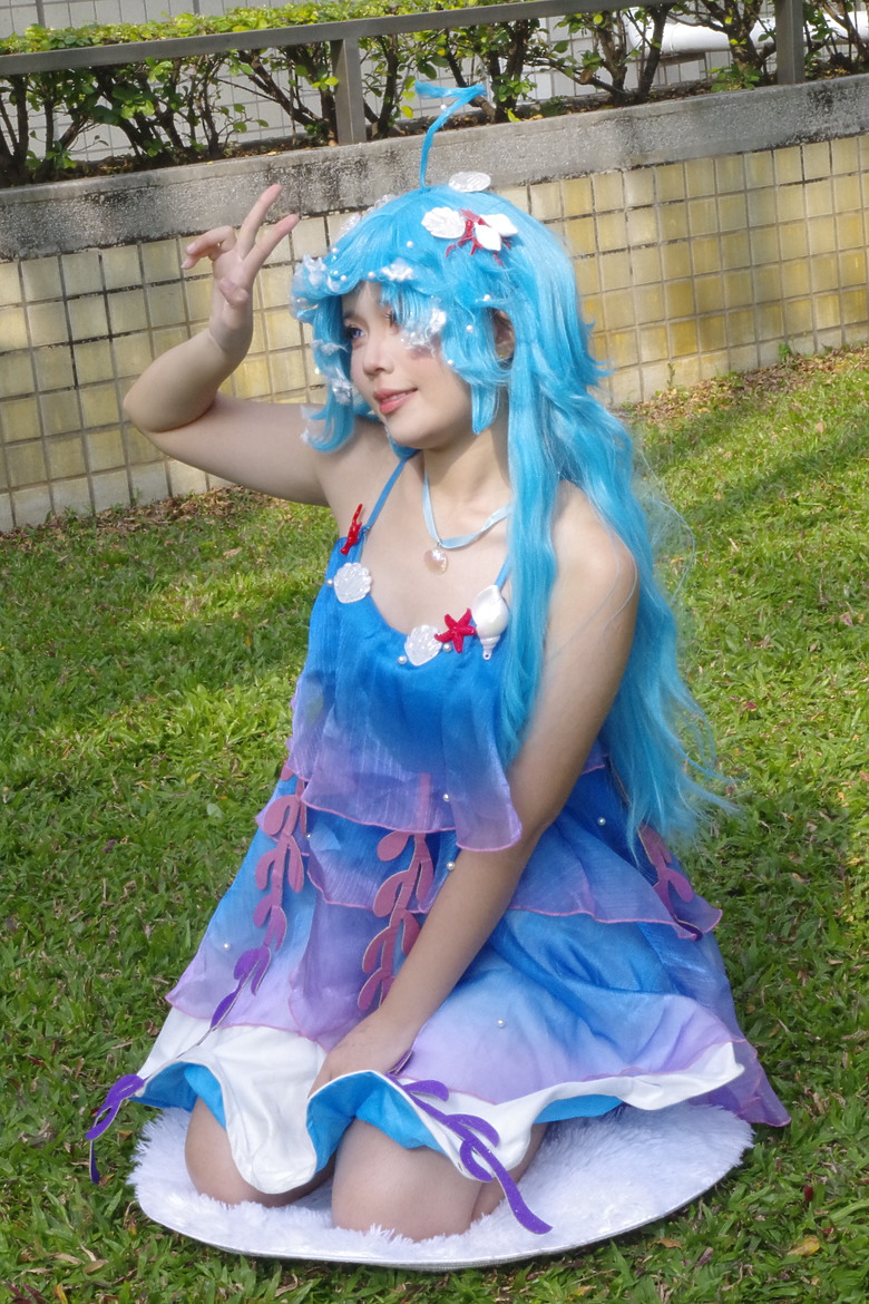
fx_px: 2715
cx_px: 434
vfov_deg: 27.0
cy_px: 652
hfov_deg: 18.2
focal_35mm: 75
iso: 2000
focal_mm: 50
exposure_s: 1/80
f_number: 5.6
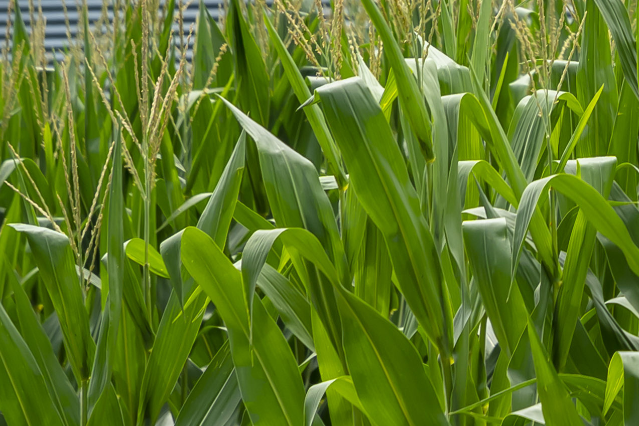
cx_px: 839
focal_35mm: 606
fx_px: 10753
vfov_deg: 2.3
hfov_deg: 3.4
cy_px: -470
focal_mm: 131
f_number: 8
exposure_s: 1/500
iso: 200
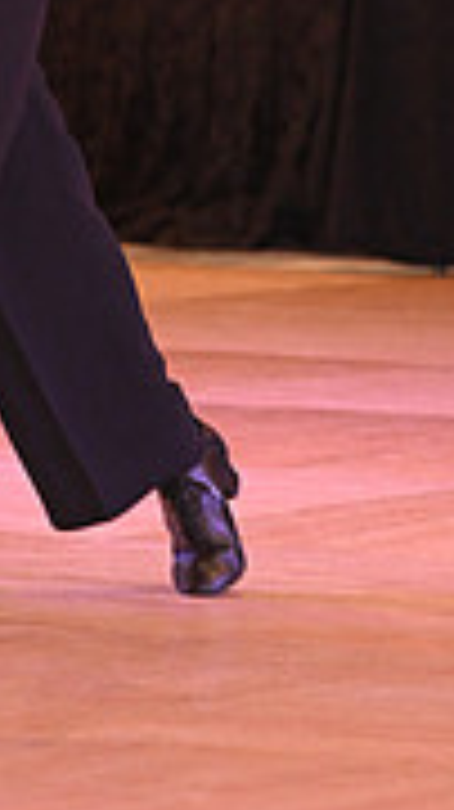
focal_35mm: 457
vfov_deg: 4.7
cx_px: -285
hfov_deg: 2.6
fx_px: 9799
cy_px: -216
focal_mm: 135
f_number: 4.5
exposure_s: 1/200
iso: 3200
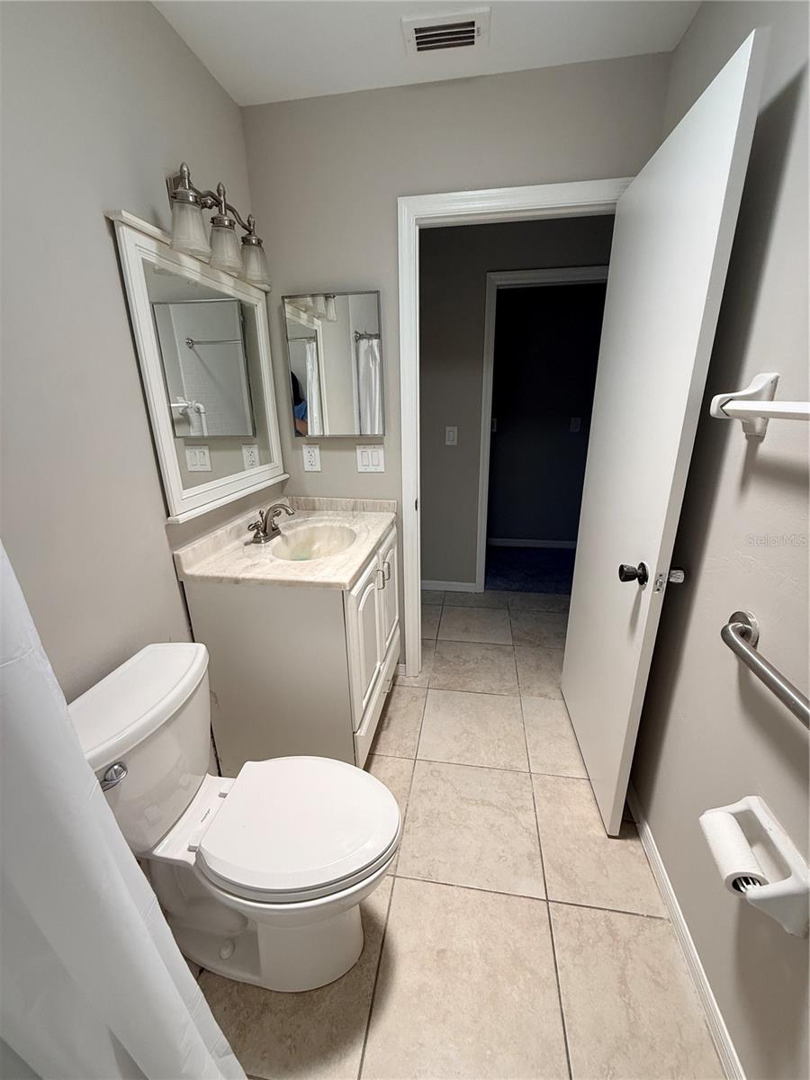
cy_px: 540
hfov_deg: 85.7
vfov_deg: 102.1
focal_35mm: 14
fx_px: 437
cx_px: 405
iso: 160
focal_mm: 2.22
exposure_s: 1/99
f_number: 2.2
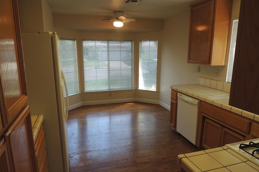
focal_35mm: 25
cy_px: 94
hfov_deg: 71.5
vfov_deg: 51.2
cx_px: 129
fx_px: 180
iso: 100
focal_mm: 4.3
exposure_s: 1/80
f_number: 3
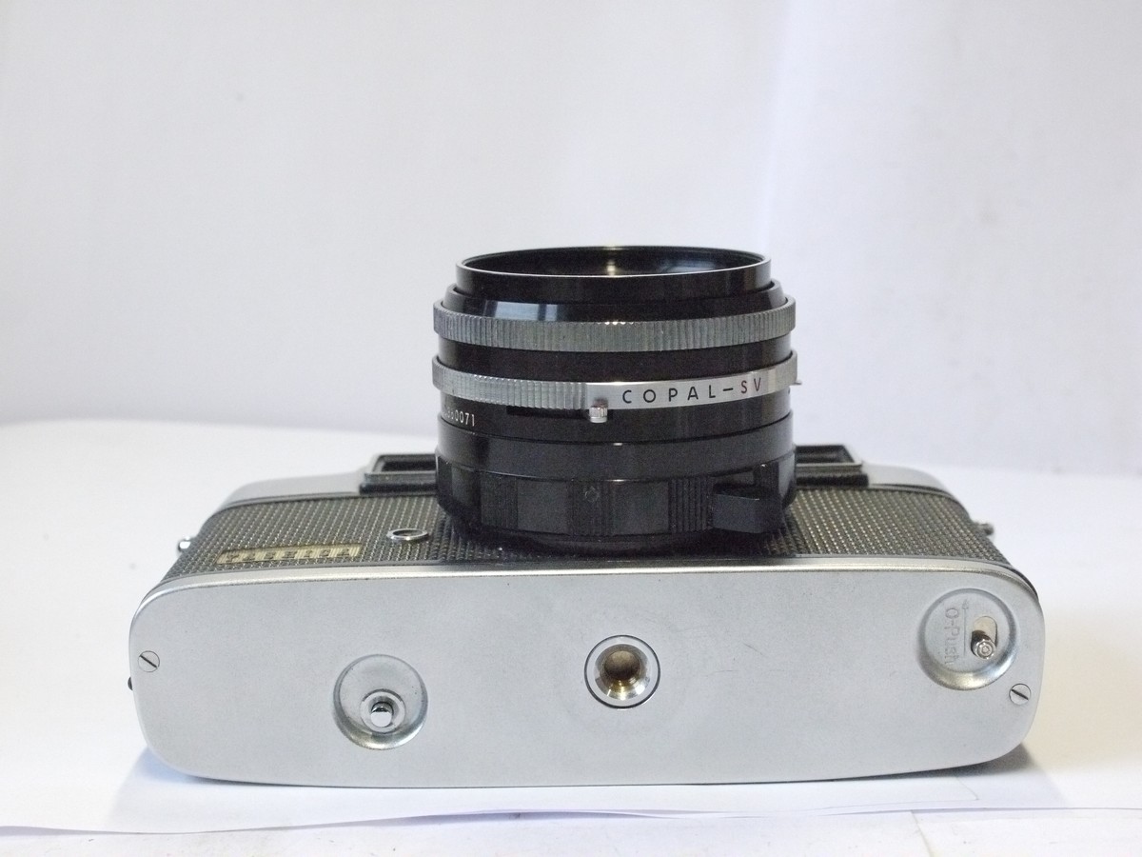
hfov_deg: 32.2
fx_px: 1979
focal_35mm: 60
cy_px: 428
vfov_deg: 24.4
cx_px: 571
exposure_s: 1/125
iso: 3200
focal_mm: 30
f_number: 9
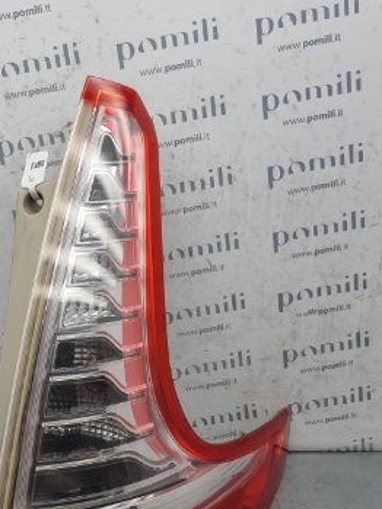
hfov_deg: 32.7
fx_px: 647
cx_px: 134
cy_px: 315
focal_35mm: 44
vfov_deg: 42.6
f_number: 1.8
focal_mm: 6.7
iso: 50
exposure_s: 1/354
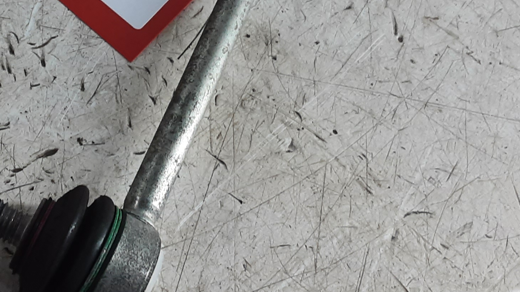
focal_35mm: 66
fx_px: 910
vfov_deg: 17.9
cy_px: 19
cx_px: 148
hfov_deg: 31.5
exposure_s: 1/50
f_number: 1.9
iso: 80
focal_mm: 2.91
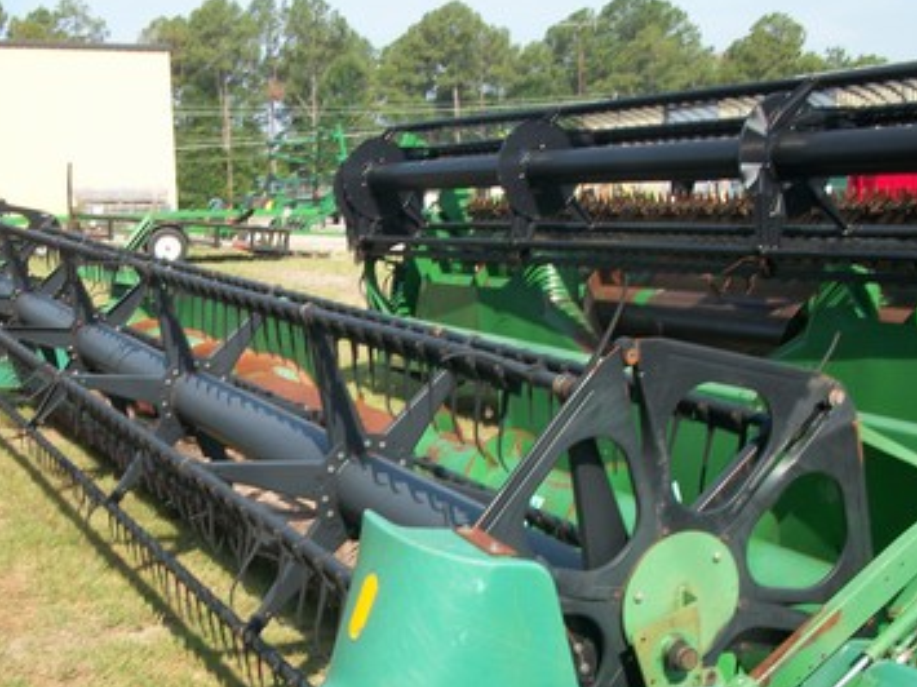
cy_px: 493
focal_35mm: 49
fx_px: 1298
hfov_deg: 38.4
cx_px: 284
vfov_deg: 29.3
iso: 80
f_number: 8.8
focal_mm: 5.7
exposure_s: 1/100
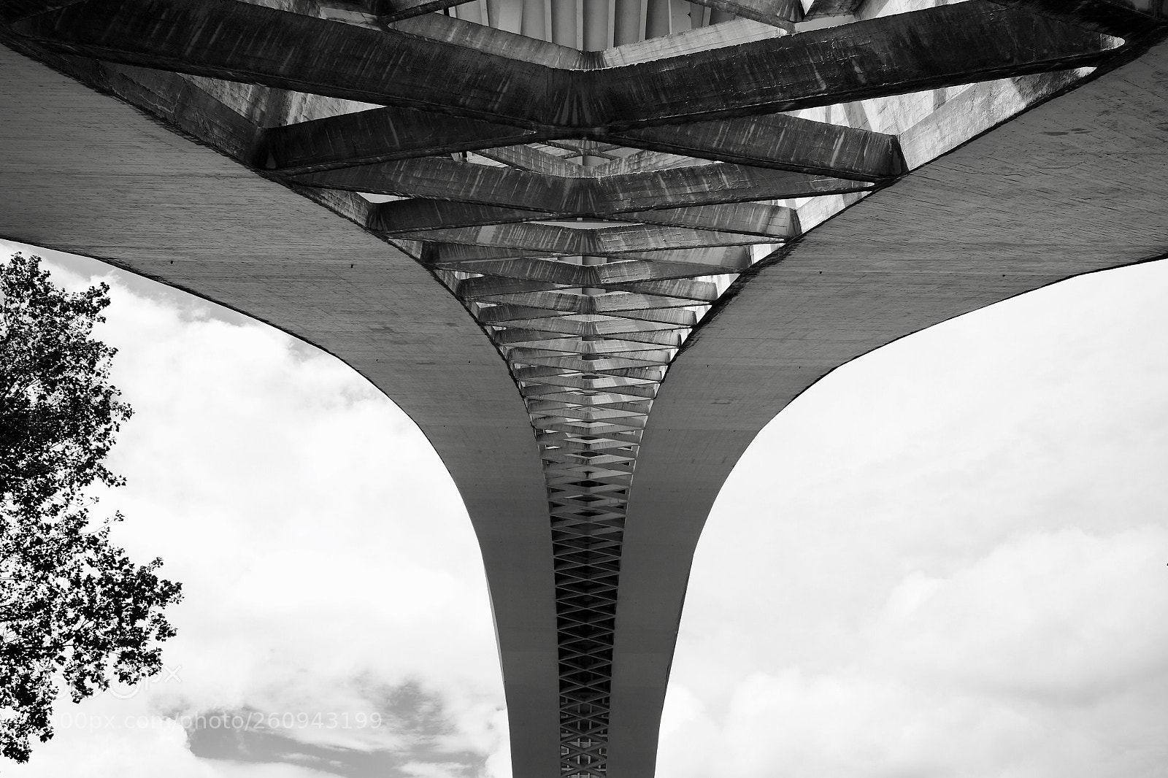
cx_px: 584
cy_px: 389
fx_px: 1006
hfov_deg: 60.3
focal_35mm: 31
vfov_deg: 42.3
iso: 200
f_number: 6.4
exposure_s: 1/500
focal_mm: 20.5
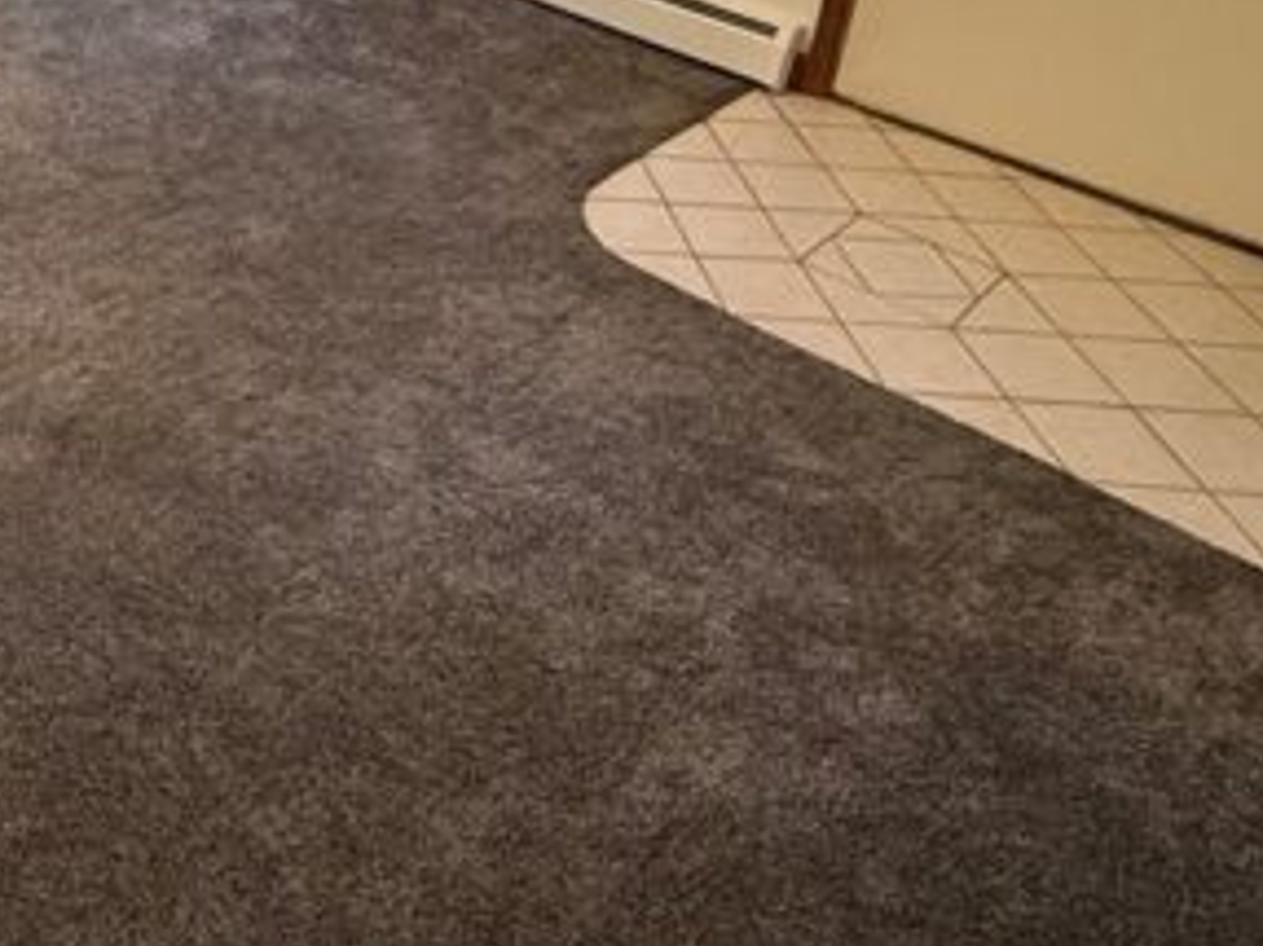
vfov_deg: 33.6
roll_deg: -2.6
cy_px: 0
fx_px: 1422
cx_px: 145
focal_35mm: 39
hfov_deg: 44.0
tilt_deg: -21.2
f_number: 2.2
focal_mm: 2.22
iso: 400
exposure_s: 1/120
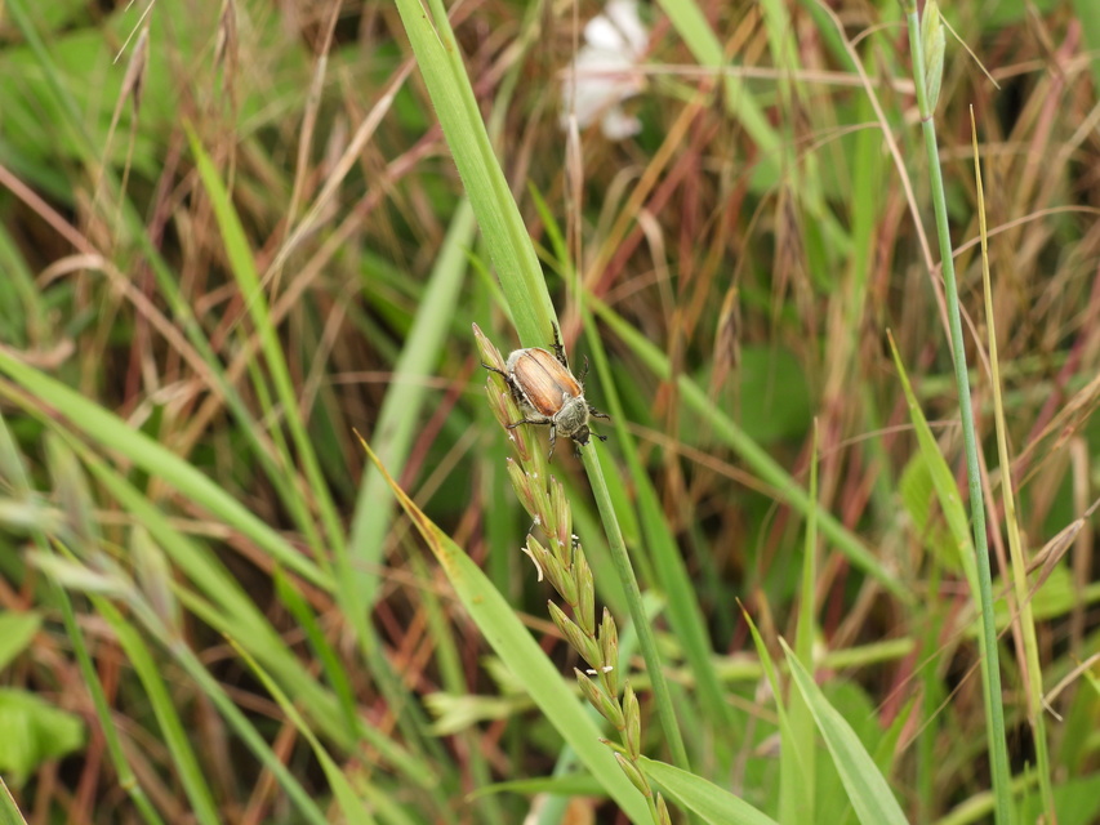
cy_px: 412
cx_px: 550
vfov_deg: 15.6
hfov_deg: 20.6
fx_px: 3019
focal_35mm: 95
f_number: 5.6
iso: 100
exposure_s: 1/160
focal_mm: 17
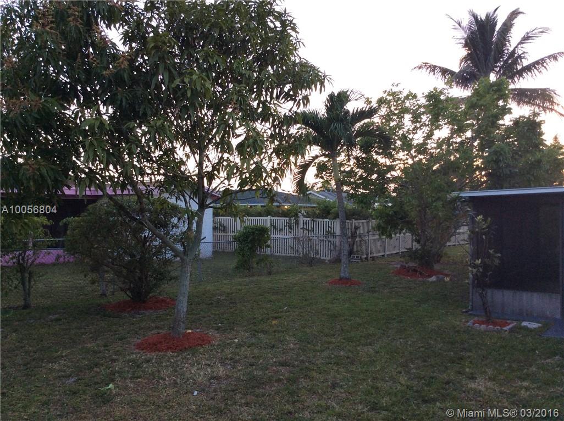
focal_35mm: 32
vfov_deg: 44.0
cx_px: 282
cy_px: 210
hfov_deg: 56.9
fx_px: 521
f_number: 2.4
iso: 50
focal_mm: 3.3
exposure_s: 1/60
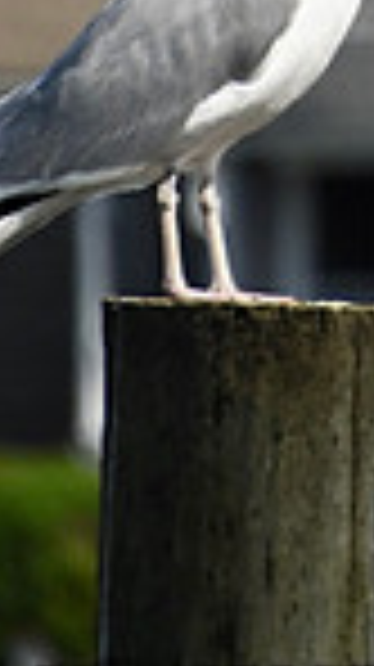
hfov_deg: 0.8
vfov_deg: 1.4
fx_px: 27778
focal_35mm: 1572
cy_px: -261
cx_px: 451
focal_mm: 330
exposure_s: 1/1500
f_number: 8
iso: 1000
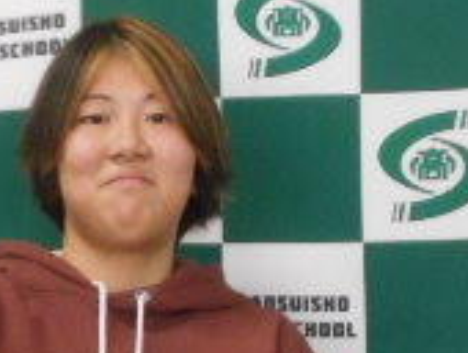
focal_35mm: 188
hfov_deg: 10.5
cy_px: 480
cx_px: 275
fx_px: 2545
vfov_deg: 7.8
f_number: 4.5
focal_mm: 8.8
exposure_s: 1/80
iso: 800
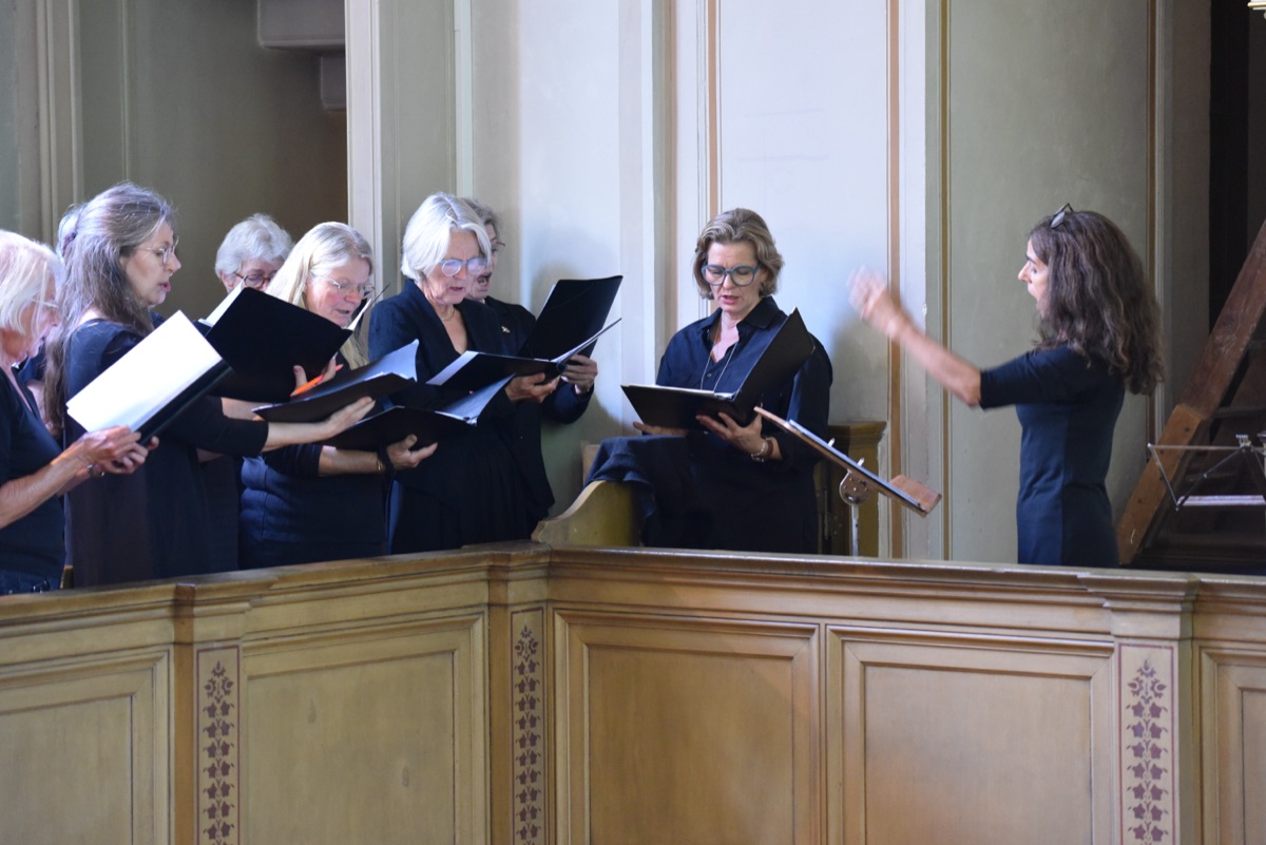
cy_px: 422
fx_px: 4081
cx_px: 633
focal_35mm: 116
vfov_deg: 11.8
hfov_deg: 17.6
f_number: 4
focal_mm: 116
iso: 6400
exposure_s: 1/40
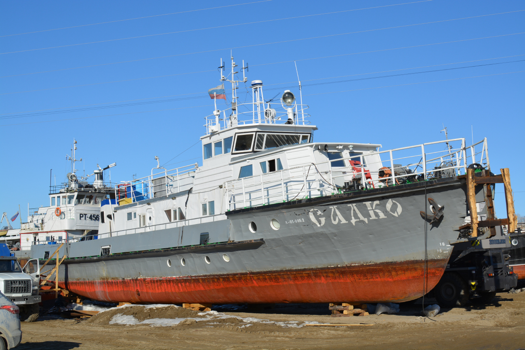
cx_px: 262
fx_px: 766
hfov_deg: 37.8
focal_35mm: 52
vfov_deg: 25.8
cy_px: 175
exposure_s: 1/320
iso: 100
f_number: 9
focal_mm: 35
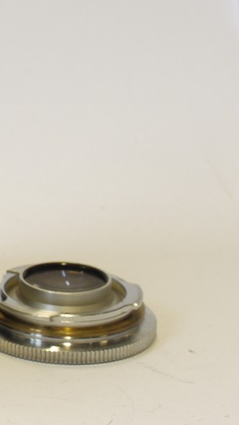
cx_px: -214
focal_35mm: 155
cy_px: 146
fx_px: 1745
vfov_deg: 13.8
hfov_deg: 7.6
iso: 400
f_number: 9
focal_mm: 30
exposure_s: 1/20
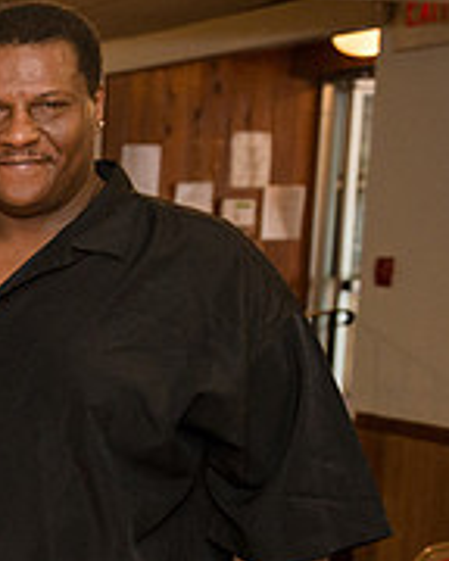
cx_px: -430
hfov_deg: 14.4
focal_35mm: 90
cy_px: 414
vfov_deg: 21.1
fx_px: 1495
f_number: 3.5
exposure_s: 1/400
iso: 2000
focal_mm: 26
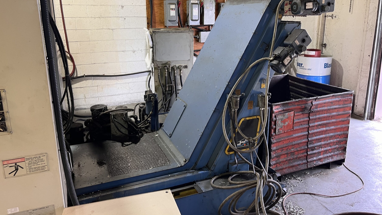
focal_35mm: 29
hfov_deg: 66.1
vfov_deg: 40.0
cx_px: 192
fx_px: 294
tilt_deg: -14.2
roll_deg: -0.1
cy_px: 84
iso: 100
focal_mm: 5.1
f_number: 1.6
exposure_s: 1/60
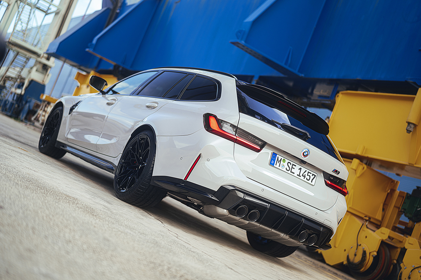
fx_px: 585
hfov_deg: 39.6
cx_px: 210
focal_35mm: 50
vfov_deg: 27.0
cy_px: 140
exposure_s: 1/400
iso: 100
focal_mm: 50
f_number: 1.4
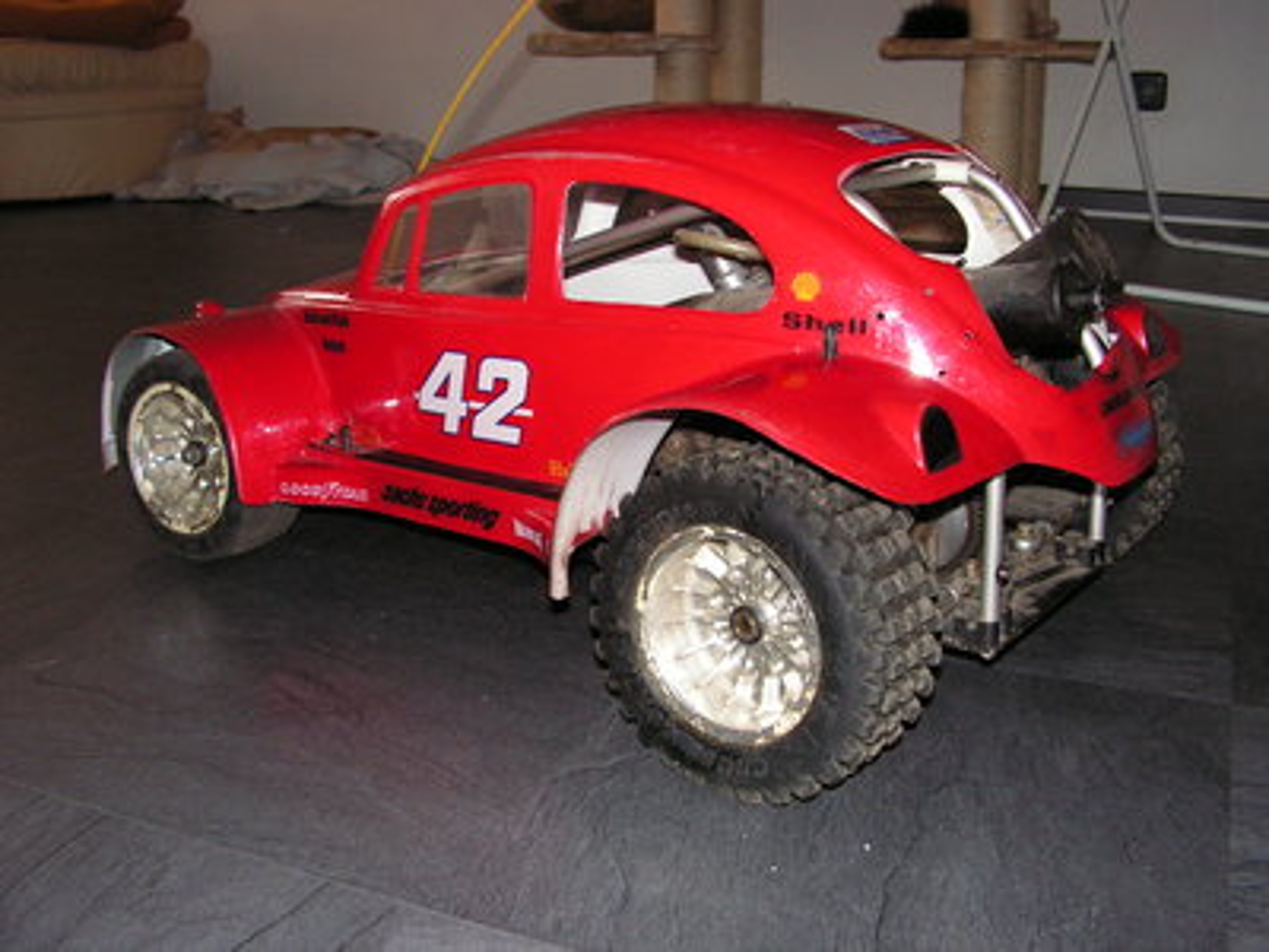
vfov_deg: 39.7
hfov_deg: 51.4
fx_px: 1320
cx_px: 634
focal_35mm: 36
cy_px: 476
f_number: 3.2
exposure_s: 1/40
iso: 200
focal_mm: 6
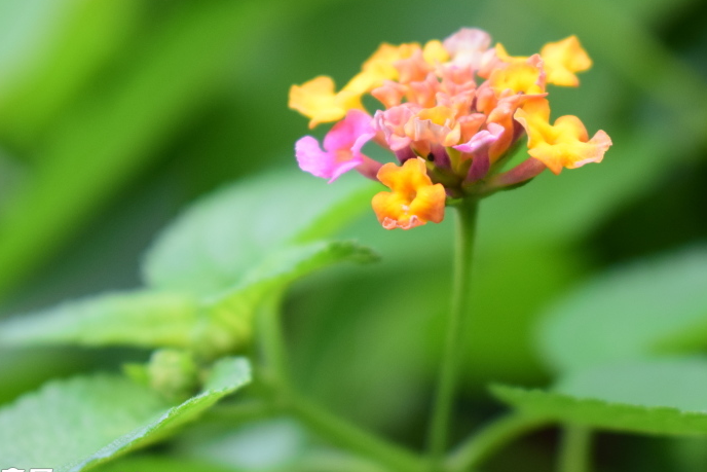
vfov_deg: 11.2
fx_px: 2411
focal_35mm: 123
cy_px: 147
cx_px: 481
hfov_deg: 16.6
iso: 1000
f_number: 5.6
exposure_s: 1/640
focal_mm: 55
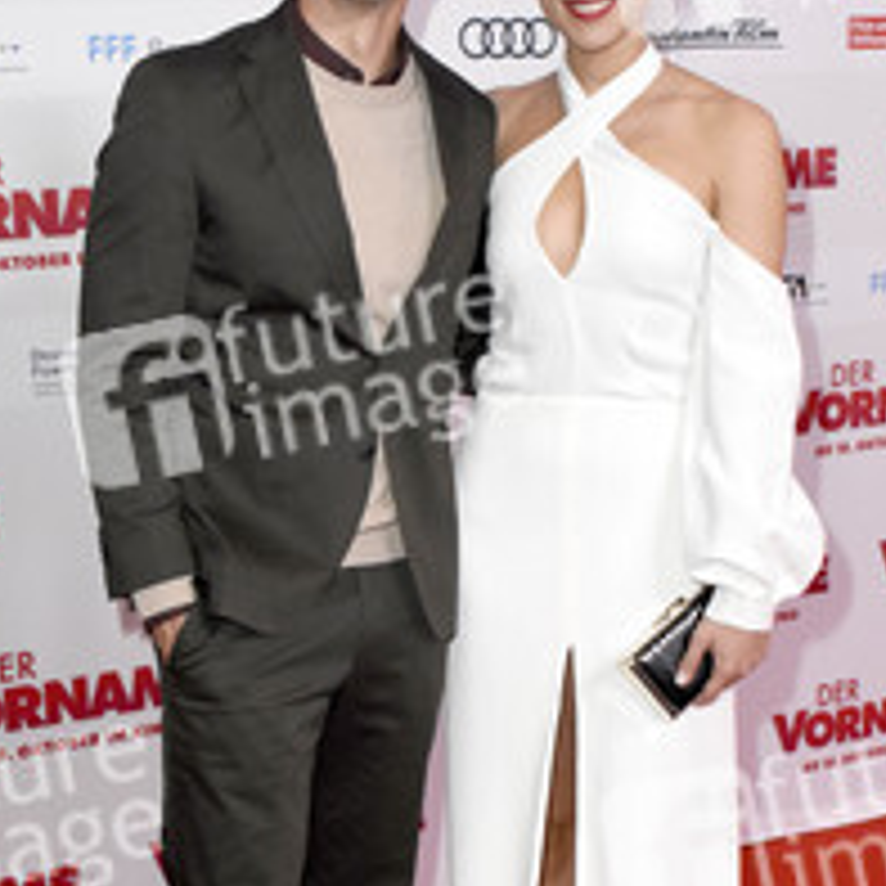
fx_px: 1795
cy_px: 607
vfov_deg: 27.5
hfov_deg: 27.7
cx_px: 423
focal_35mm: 62
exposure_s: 1/160
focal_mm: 24
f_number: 6.3
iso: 3200
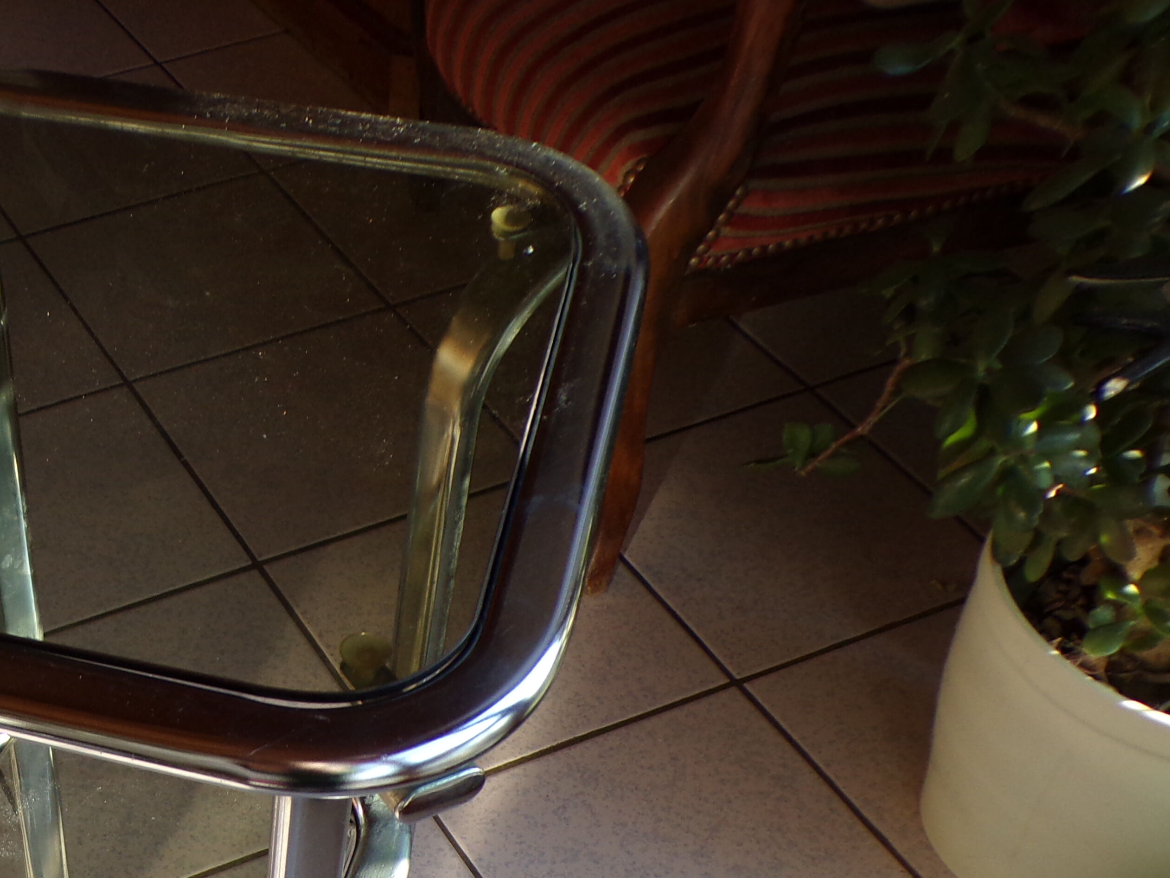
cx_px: 156
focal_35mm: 49
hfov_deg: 36.9
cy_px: 894
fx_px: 1656
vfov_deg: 27.8
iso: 80
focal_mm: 4.3
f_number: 3
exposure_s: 1/120
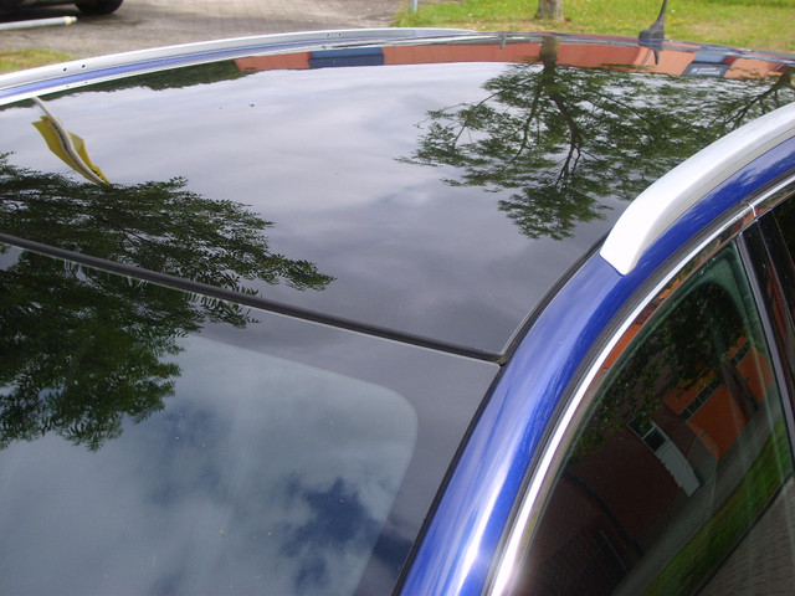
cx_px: 398
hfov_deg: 36.8
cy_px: 298
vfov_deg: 28.0
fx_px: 1194
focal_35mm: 52
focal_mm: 8.7
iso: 50
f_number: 3.3
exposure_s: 1/250
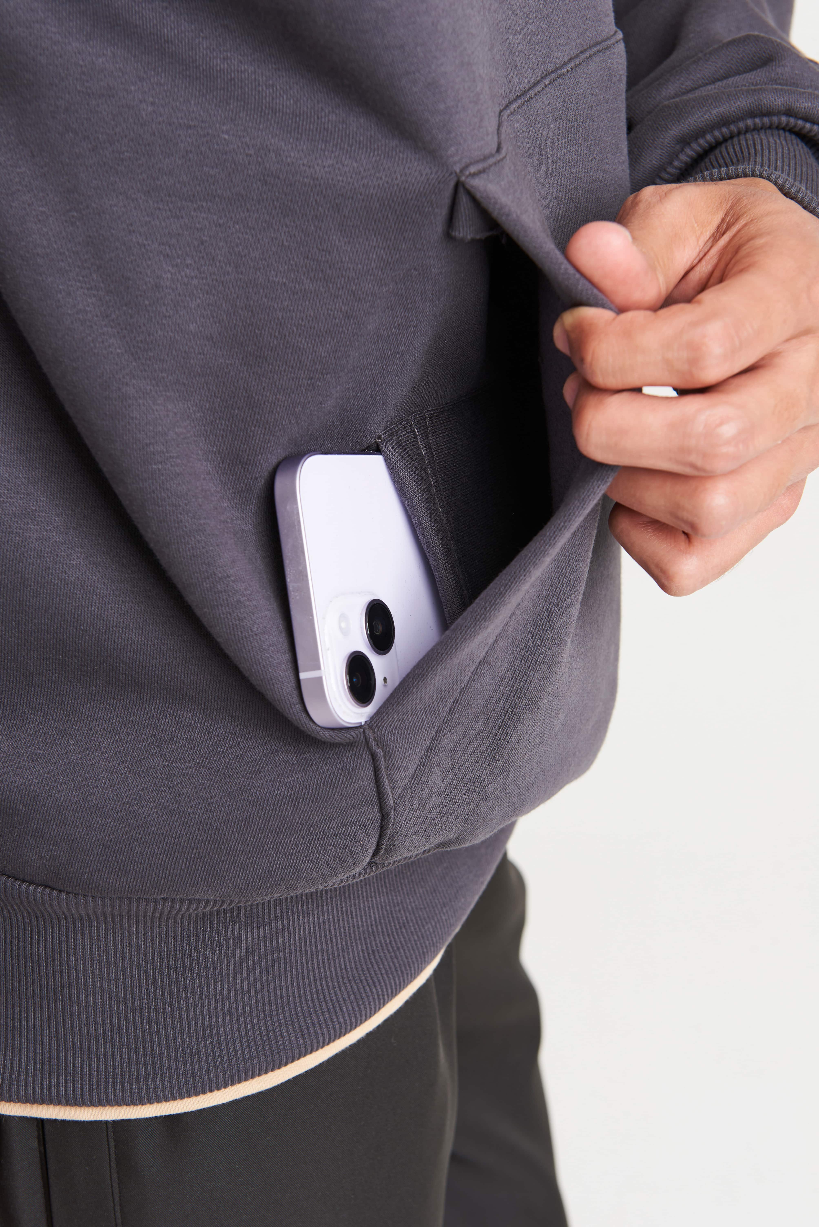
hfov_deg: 19.5
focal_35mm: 70
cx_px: 410
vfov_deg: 28.8
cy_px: 614
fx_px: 2386
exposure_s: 1/160
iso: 160
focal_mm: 70
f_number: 11
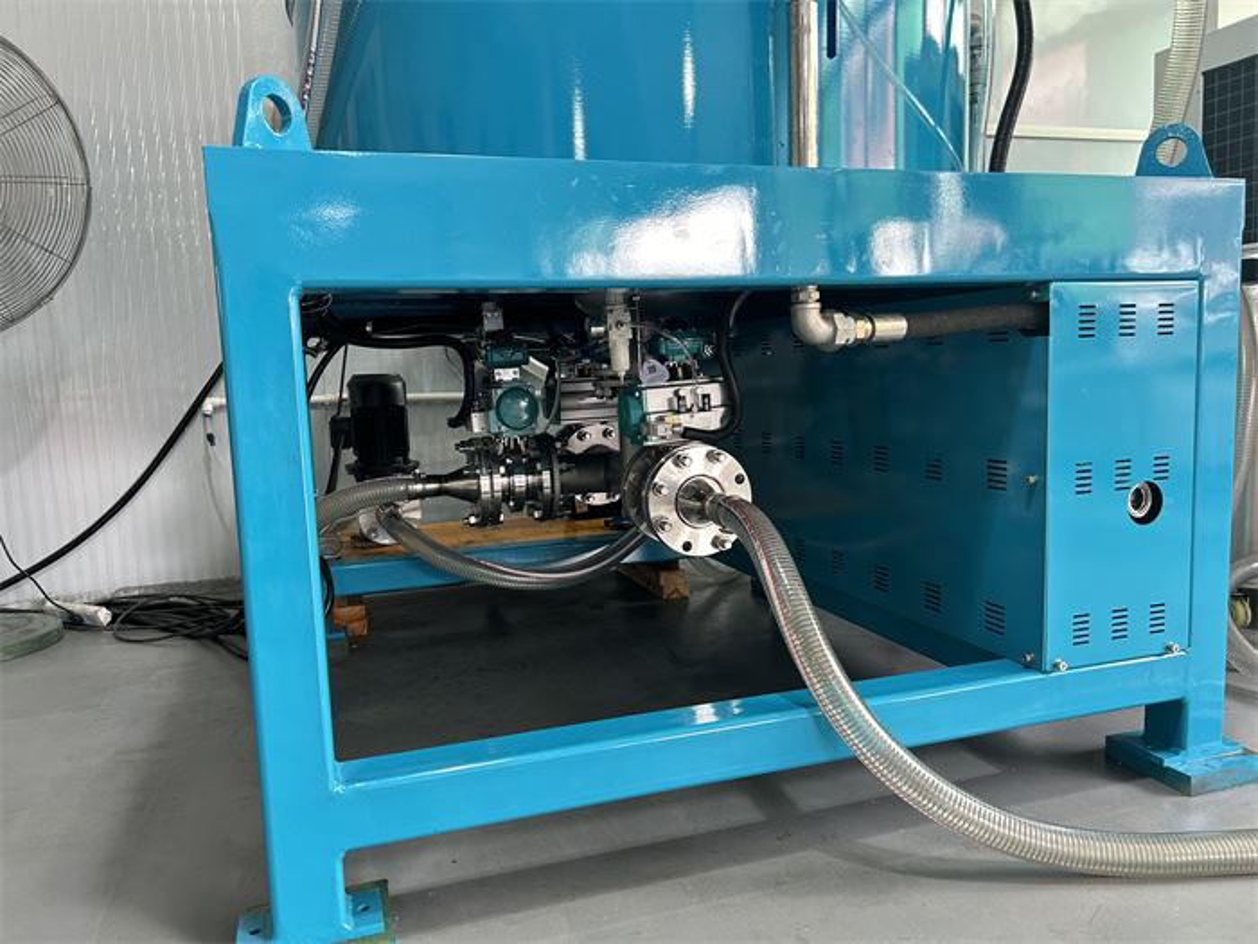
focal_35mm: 26
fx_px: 945
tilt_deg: -7.4
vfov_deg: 53.1
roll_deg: +3.3
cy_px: 472
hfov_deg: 67.3
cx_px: 629
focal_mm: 5.7
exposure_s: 1/50
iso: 100
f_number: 1.5
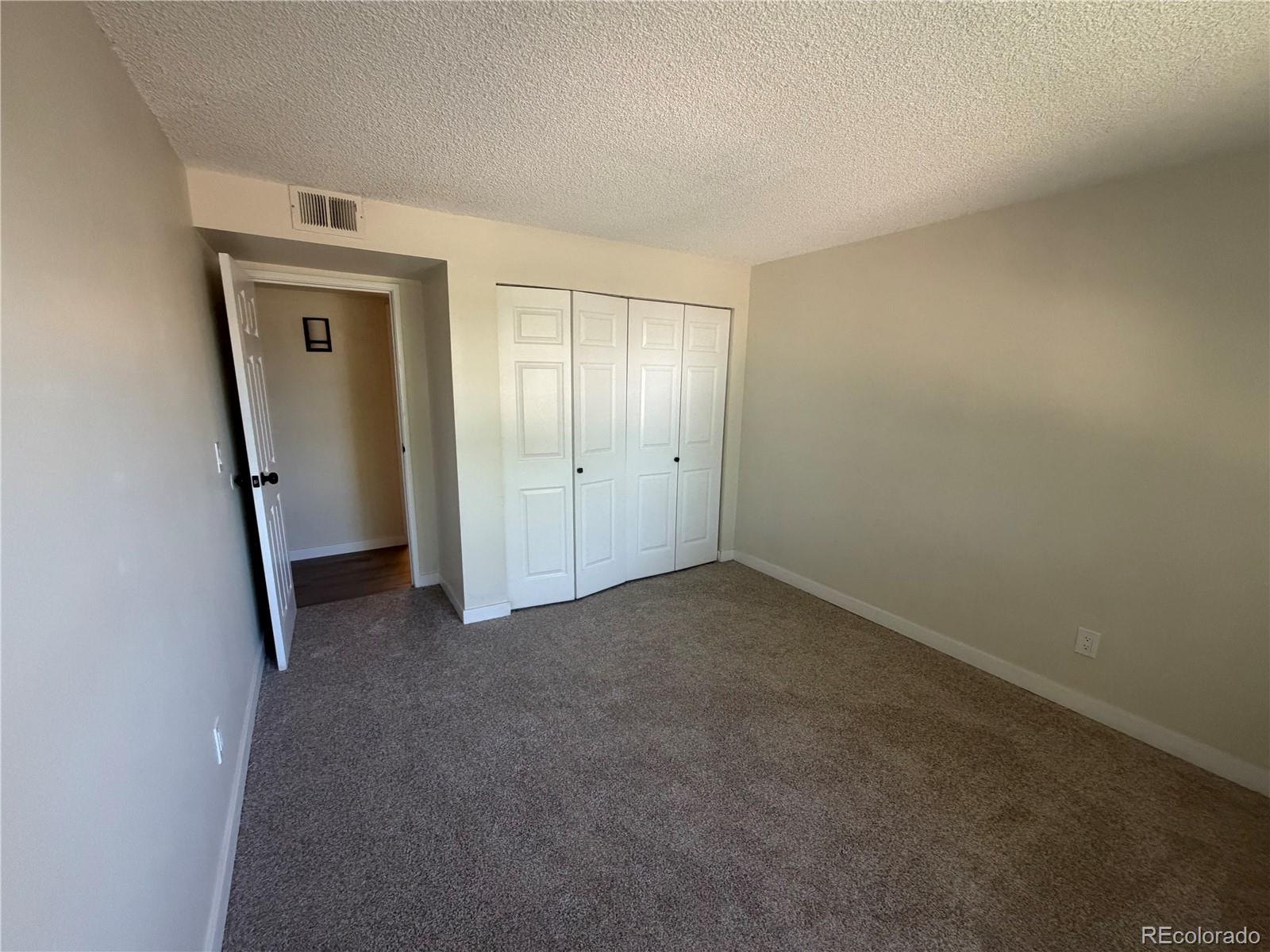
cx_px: 635
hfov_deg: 102.1
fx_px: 514
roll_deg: -1.0
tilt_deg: -11.0
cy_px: 476
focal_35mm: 14
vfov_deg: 85.7
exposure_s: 1/111
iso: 320
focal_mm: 2.22
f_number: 2.2
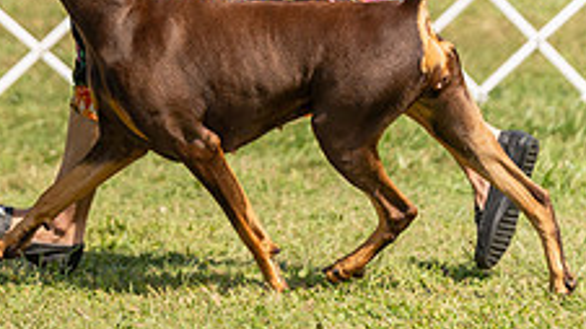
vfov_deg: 2.5
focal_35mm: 489
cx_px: 48
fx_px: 7596
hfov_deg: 4.4
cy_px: -161
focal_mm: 156
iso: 200
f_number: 2.8
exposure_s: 1/3200
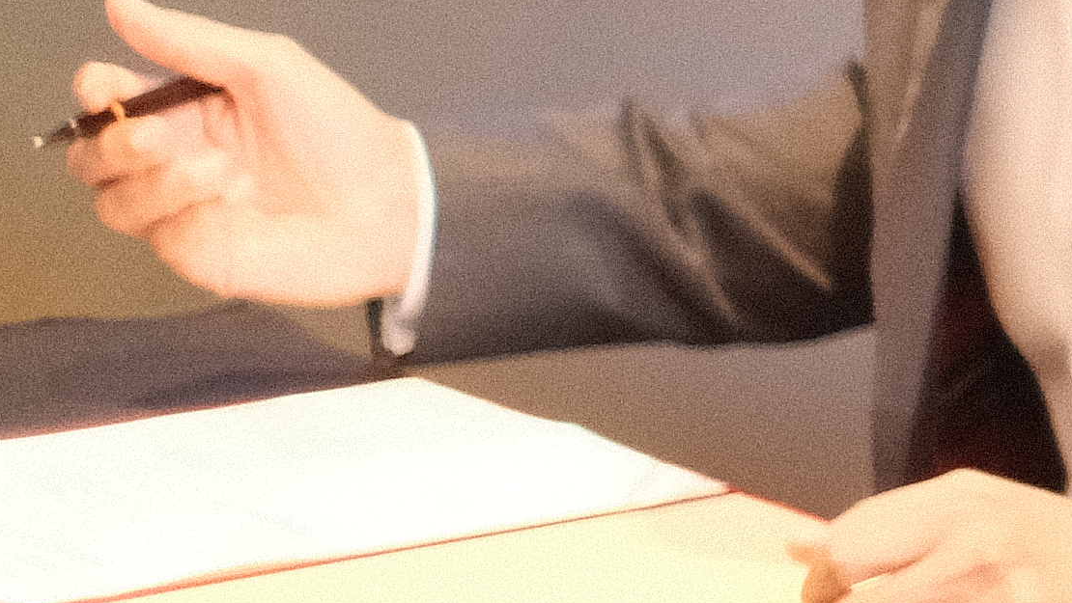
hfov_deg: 6.5
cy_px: -404
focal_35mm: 312
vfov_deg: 3.9
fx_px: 8871
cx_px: 2838
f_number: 1.4
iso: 2000
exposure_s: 1/250
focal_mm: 35
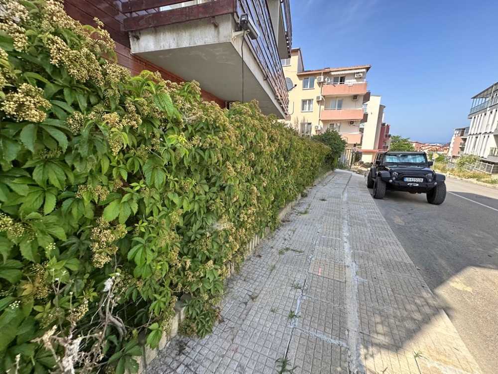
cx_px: 249
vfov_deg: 85.7
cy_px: 187
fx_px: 201
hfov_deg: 102.1
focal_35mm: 14
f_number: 2.2
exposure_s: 1/305
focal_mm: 2.22
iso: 40
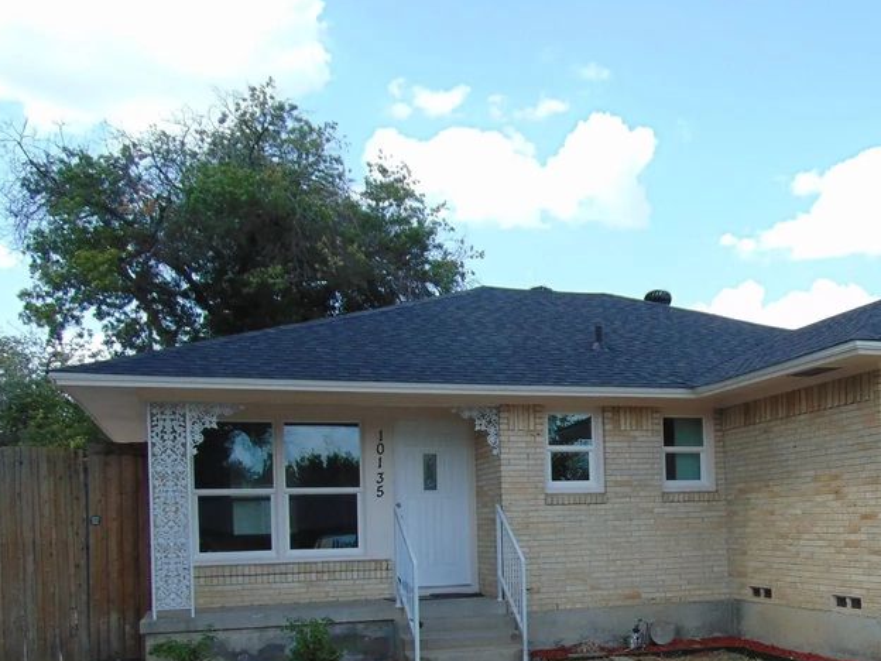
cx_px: 678
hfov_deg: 44.0
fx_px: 1043
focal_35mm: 41
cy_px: 516
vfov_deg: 34.2
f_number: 3
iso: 80
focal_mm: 4.5
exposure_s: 1/500
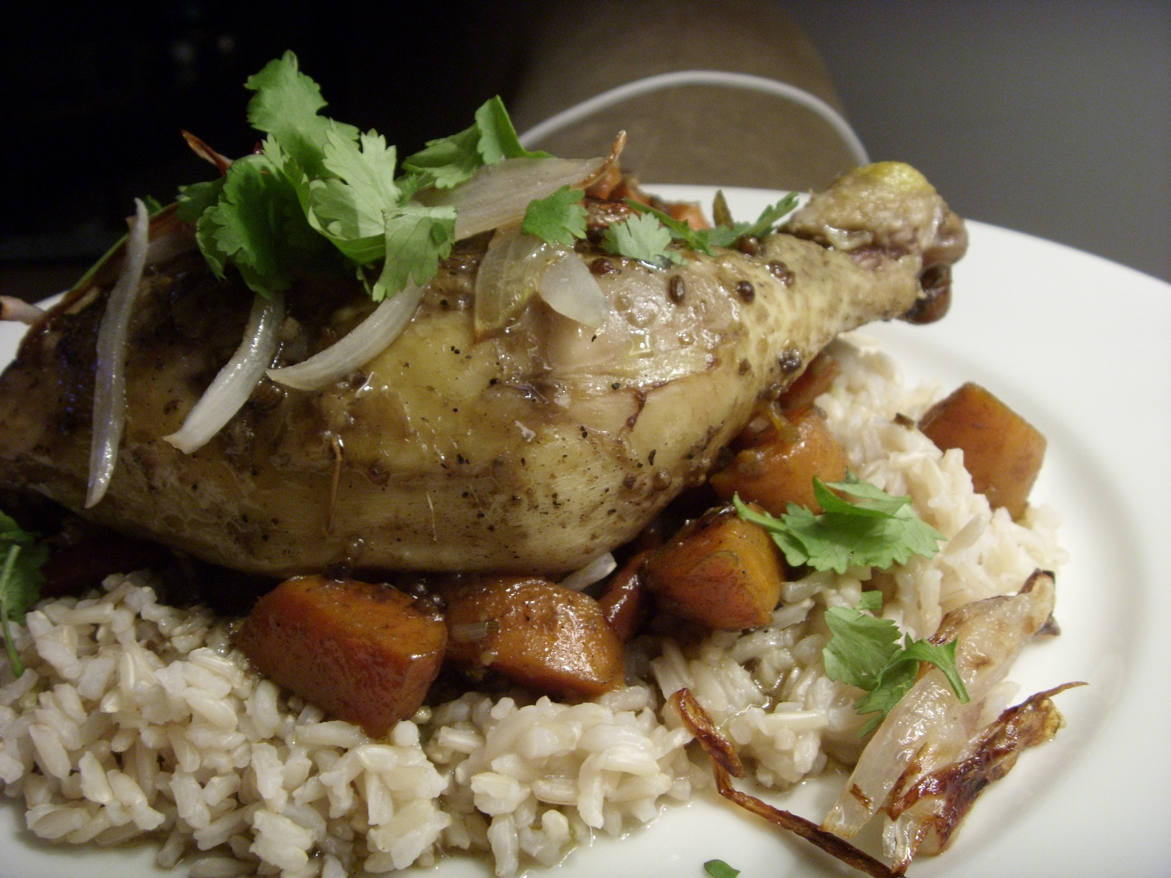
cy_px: 439
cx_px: 586
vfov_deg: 45.4
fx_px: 1049
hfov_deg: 58.4
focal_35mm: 31
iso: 300
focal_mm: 6.3
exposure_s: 1/15
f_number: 3.5
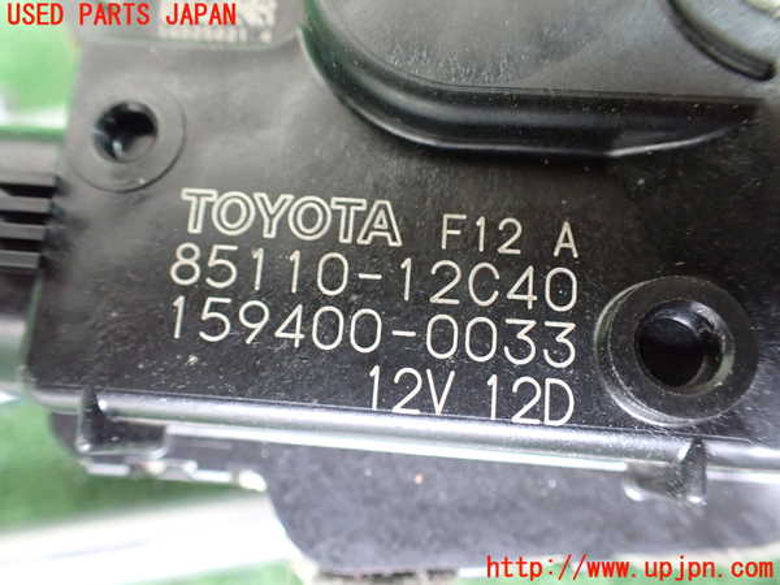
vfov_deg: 46.8
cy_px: 292
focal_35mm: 30
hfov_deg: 60.0
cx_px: 390
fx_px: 676
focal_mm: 5.4
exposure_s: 1/30
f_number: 2.3
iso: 1000
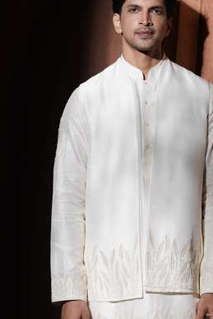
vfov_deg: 15.3
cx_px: 138
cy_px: 170
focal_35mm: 134
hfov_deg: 10.2
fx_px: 1188
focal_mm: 99
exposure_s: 1/160
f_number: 8
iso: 160
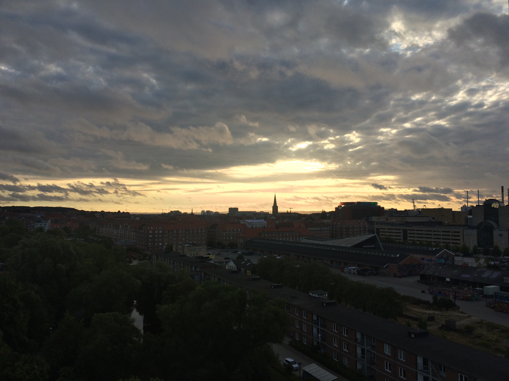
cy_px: 190
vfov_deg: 48.2
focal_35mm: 29
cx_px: 254
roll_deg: -0.2
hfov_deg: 61.7
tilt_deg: +2.2
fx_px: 426
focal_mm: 4.15
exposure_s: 1/1642
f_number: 2.2
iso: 32
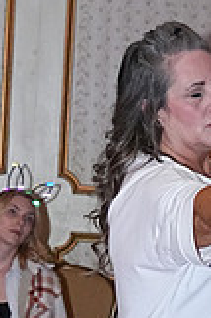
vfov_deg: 8.1
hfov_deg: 5.5
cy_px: 458
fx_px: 2194
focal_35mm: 249
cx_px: 271
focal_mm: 46
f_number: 4
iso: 5000
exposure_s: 1/200
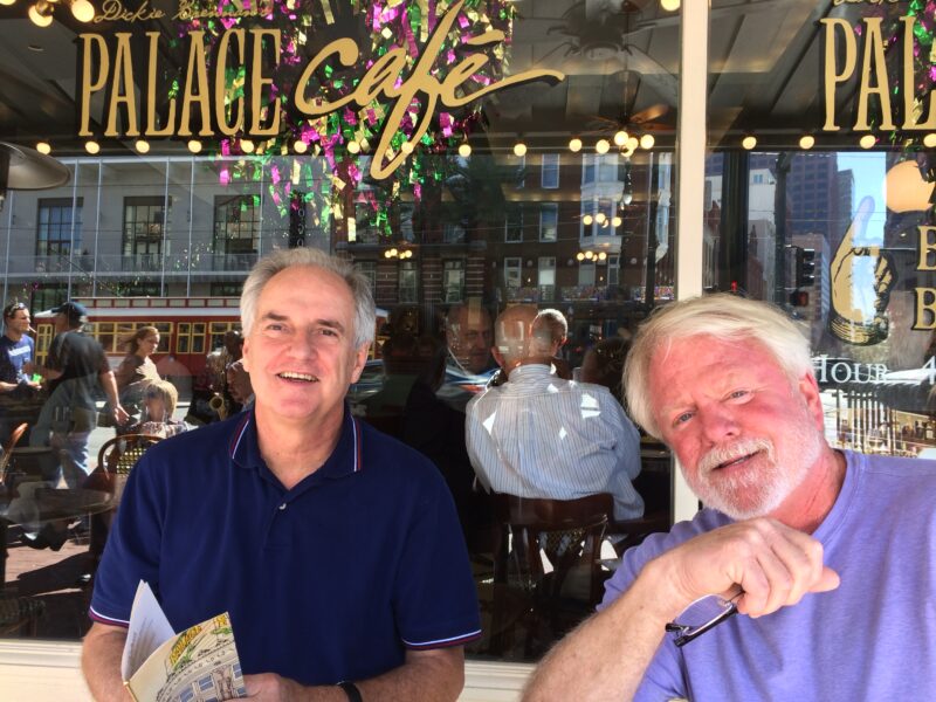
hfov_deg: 61.7
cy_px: 351
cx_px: 468
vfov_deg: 48.2
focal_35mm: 29
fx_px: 784
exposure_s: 1/60
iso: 40
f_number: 2.2
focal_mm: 4.15
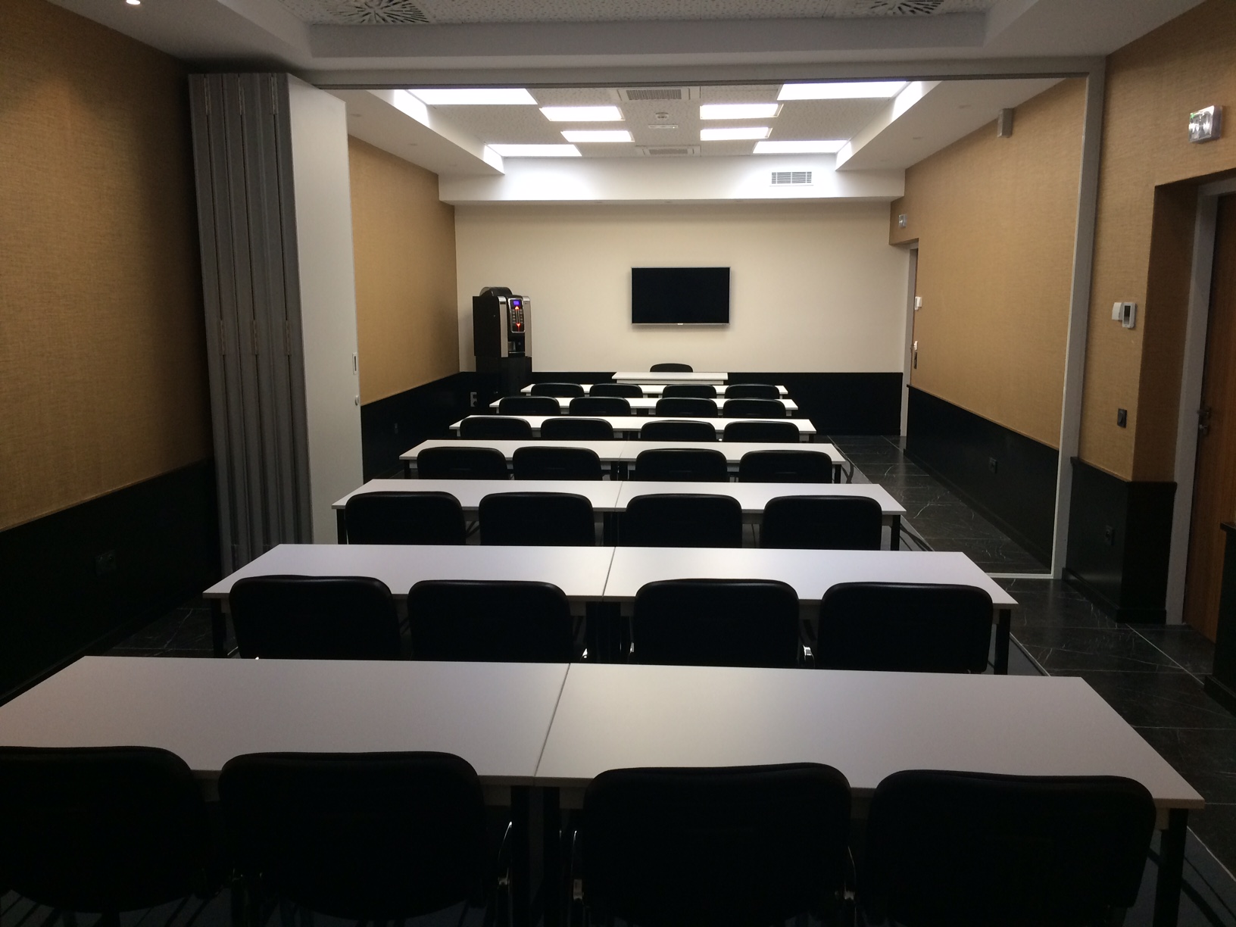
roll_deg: -0.5
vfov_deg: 48.2
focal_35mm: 29
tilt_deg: -8.3
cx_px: 618
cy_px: 464
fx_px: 1035
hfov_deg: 61.7
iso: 80
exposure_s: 1/33
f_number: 2.2
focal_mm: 4.15
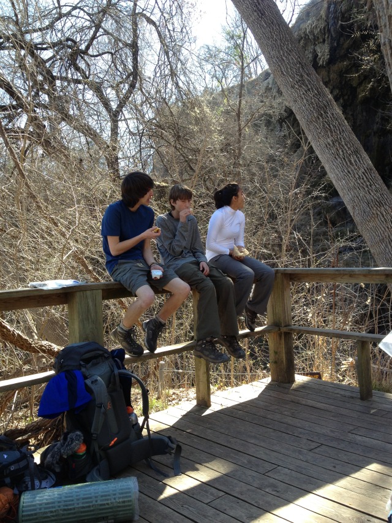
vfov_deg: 52.6
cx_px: 196
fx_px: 528
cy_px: 262
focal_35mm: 35
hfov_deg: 40.7
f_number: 2.4
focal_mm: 4.28
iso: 50
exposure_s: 1/207
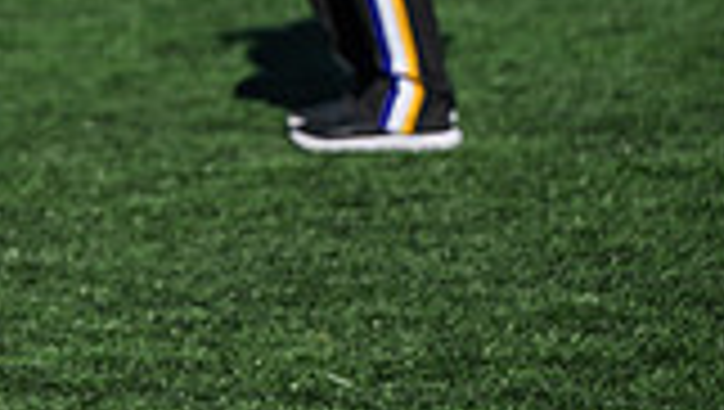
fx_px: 7976
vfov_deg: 2.9
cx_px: -391
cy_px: -408
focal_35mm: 415
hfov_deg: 5.2
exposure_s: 1/1600
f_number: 3.2
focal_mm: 110
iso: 80
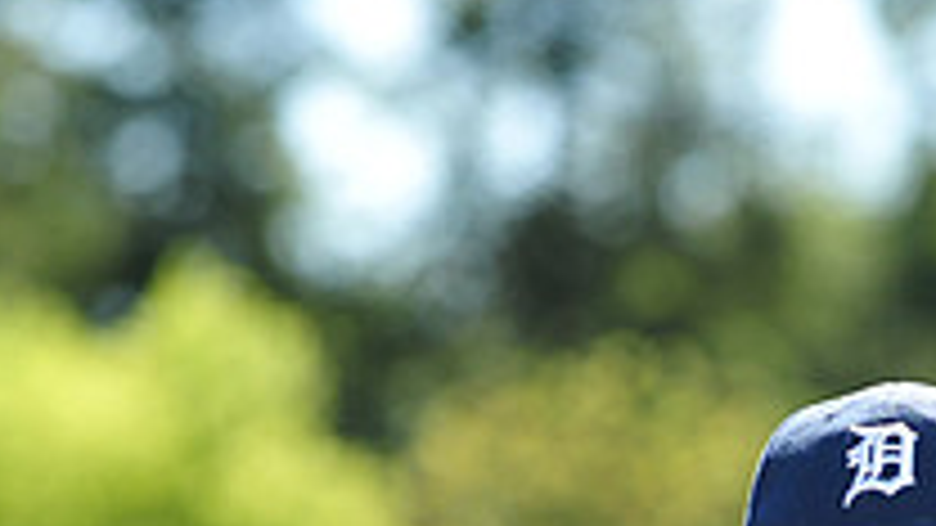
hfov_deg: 4.5
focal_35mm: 481
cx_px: 886
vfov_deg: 2.5
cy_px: 800
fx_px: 11938
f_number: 5
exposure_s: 1/800
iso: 320
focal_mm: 165
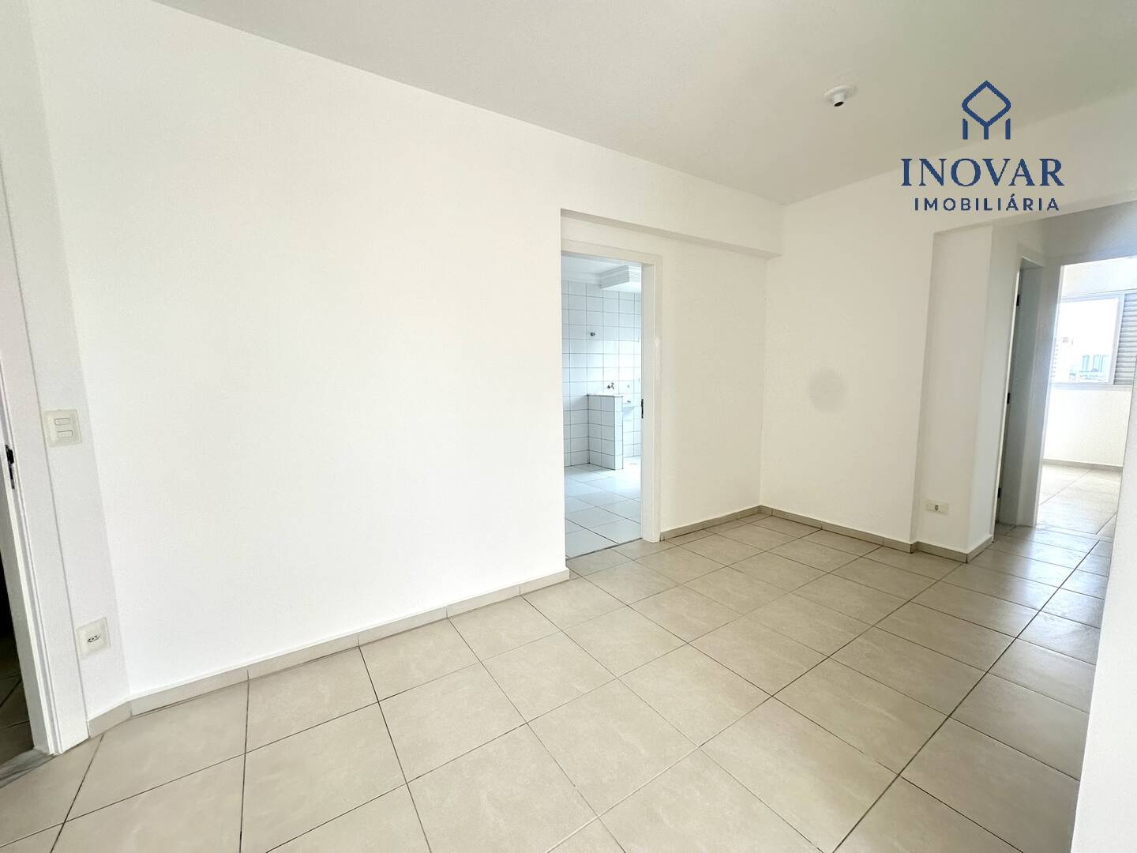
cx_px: 568
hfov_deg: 102.1
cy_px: 426
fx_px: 460
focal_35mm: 14
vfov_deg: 85.7
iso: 40
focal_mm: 2.22
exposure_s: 1/160
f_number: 2.2
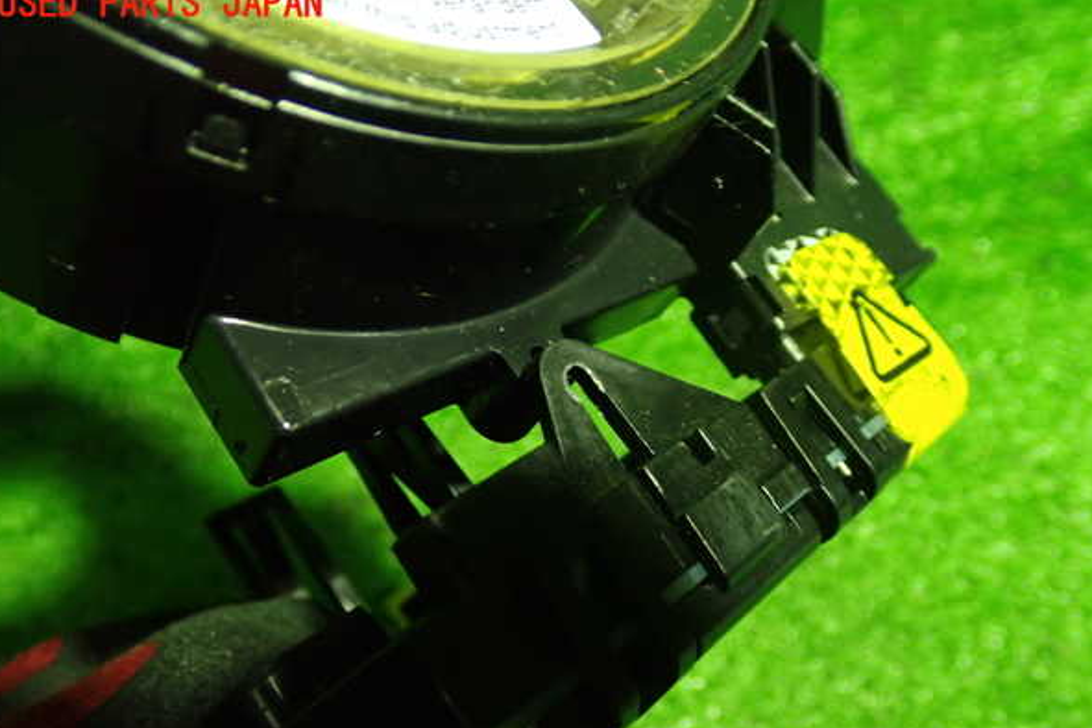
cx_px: 541
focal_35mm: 38
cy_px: 397
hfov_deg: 50.7
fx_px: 1153
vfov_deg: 35.0
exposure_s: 1/40
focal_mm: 6.37
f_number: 2.5
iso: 800
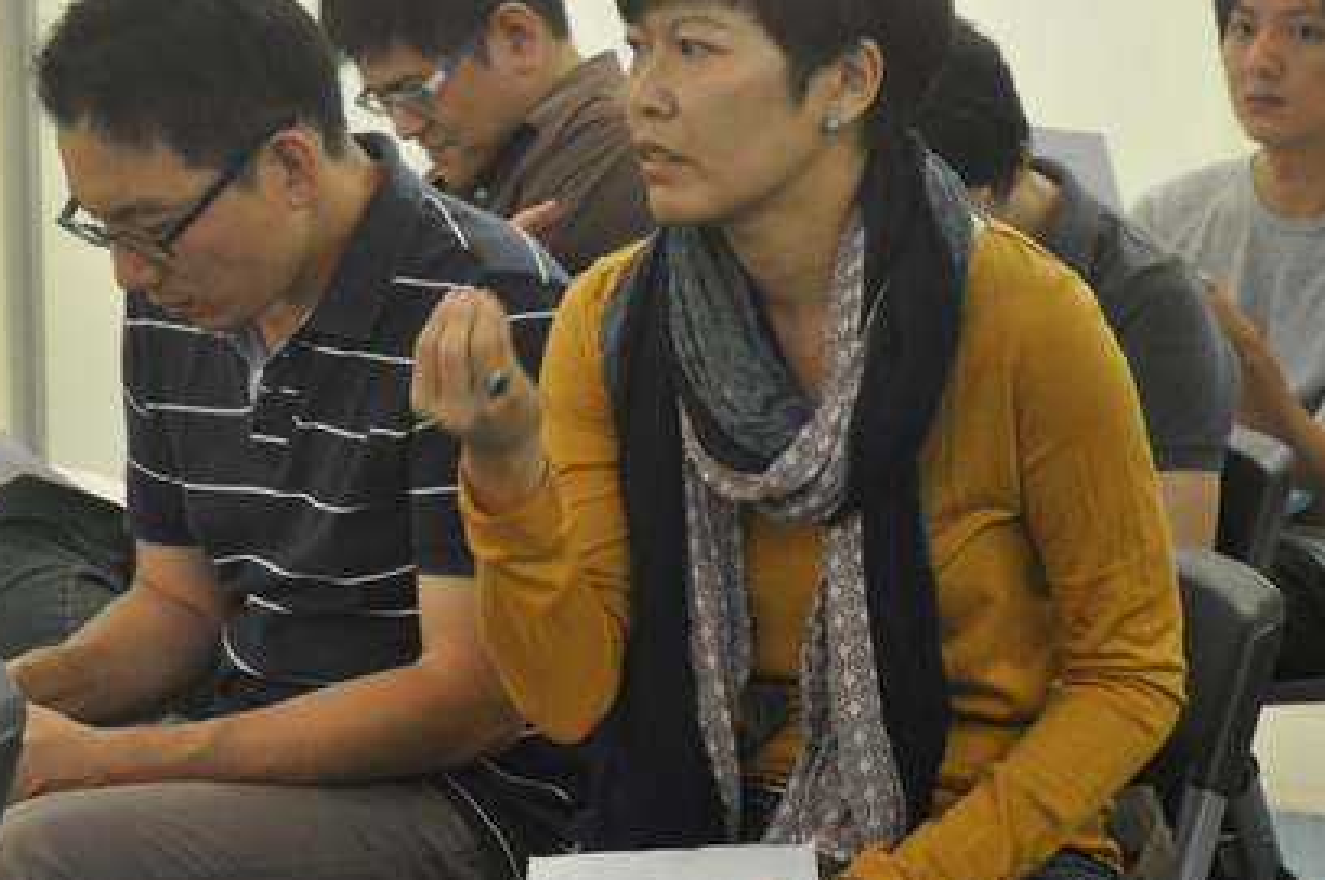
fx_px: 6249
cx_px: 416
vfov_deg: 8.1
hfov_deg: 12.1
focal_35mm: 170
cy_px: 437
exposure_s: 1/15
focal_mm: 66
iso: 1600
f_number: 5.3
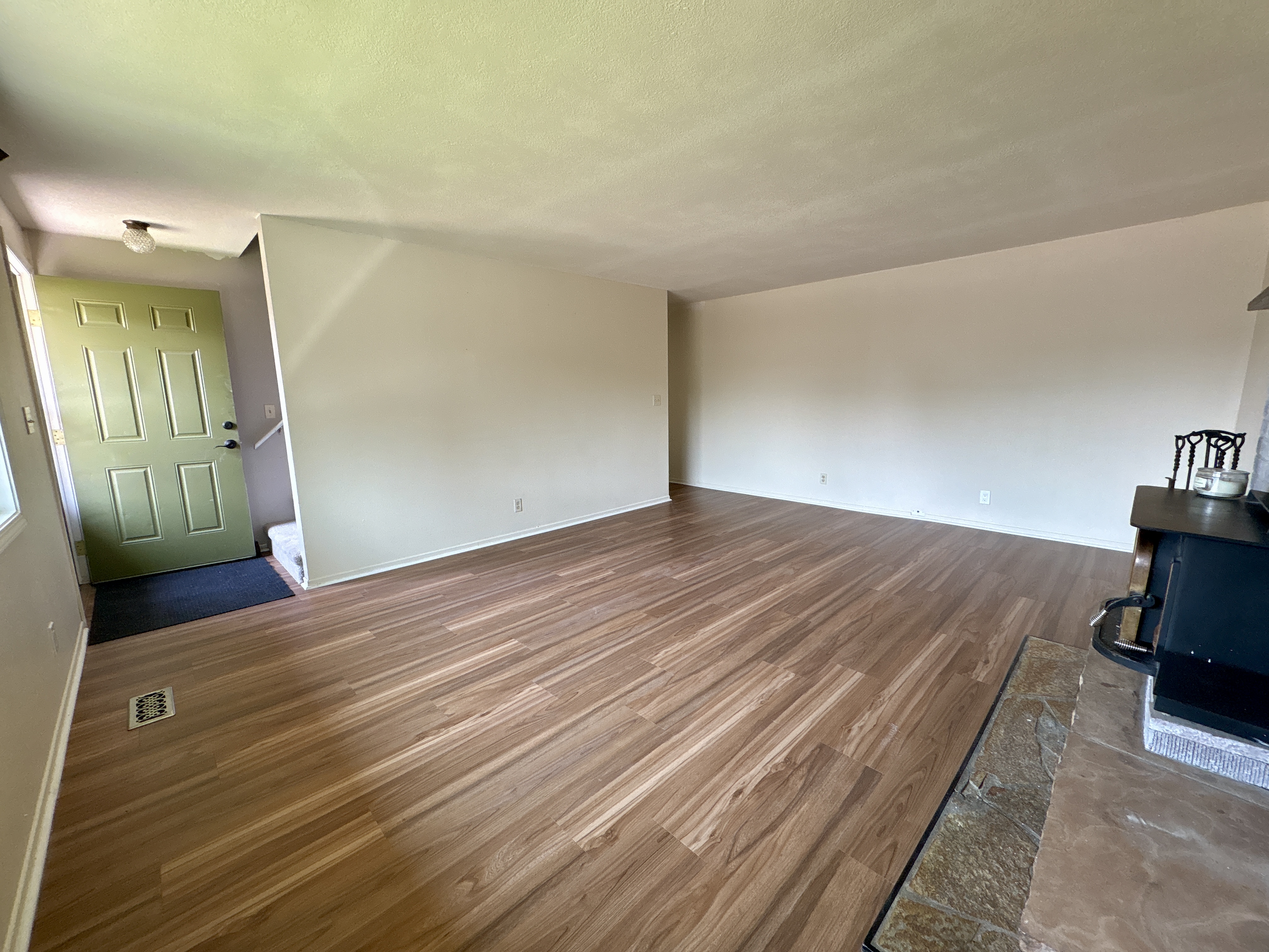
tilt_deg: -9.2
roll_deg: +1.2
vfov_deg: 85.7
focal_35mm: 14
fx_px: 513
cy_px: 476
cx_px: 634
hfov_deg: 102.1
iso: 160
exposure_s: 1/99
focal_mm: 2.22
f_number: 2.2
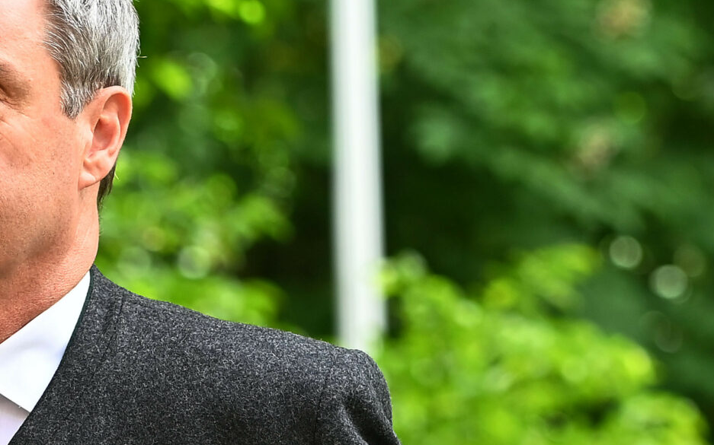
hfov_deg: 7.6
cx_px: -37
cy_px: 509
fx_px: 5311
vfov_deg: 4.8
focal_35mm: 273
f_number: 3.5
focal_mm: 98
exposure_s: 1/640
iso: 800
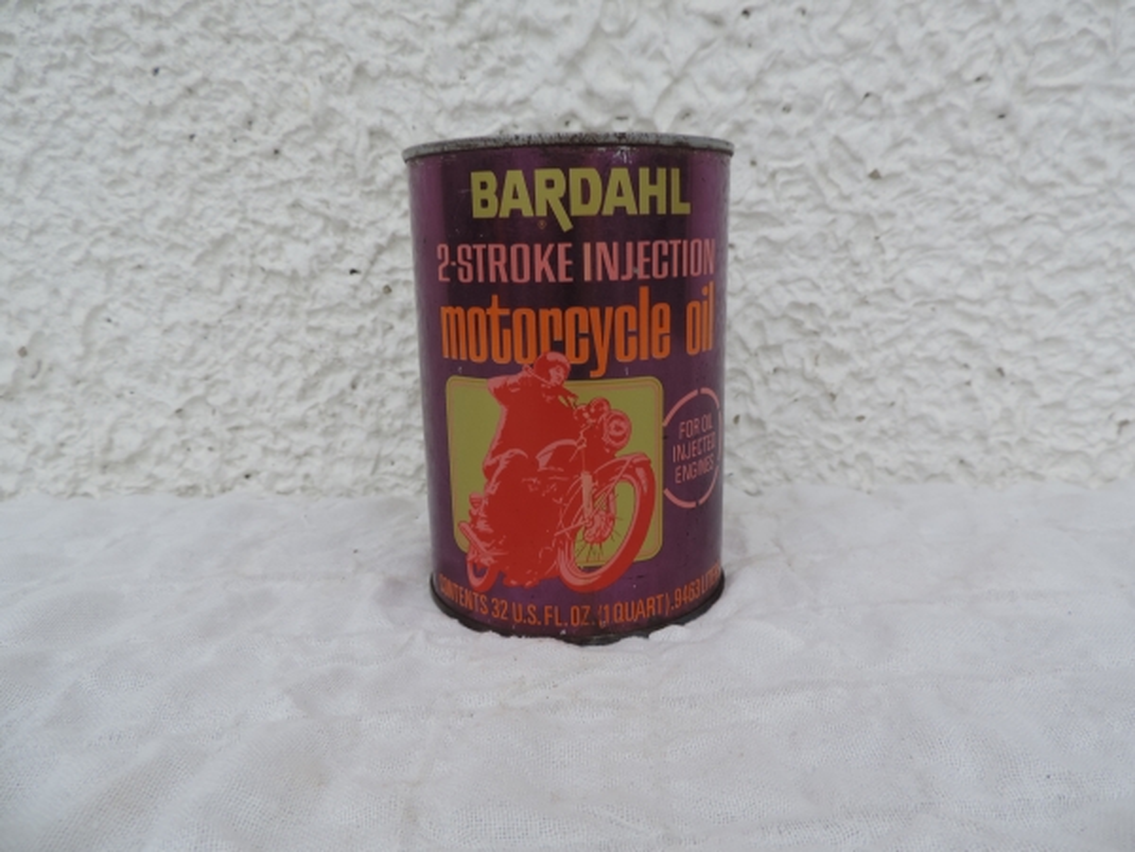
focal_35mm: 24
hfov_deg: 71.6
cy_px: 426
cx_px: 568
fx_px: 787
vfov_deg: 56.8
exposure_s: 1/250
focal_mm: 4.3
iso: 80
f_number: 3
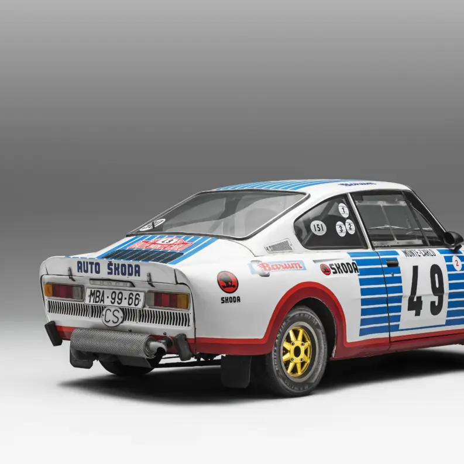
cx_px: 271
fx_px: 1365
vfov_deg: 19.3
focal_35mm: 90
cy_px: 230
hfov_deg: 19.3
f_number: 14
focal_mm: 70
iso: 100
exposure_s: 1
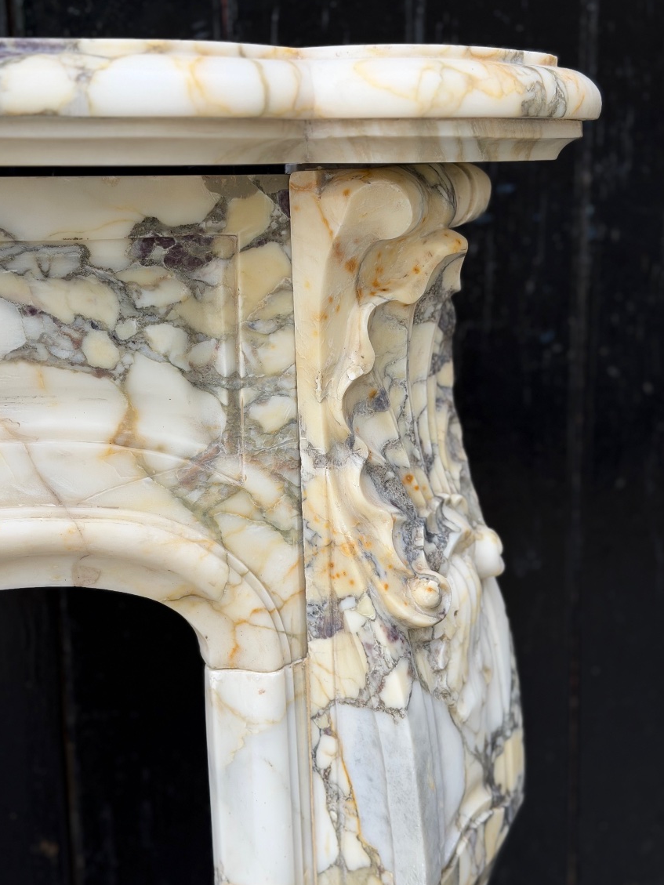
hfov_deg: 28.6
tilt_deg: -13.2
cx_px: 336
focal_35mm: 51
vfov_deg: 37.5
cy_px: 437
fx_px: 1304
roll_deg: +0.4
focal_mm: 6.76
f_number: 1.78
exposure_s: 1/819
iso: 64
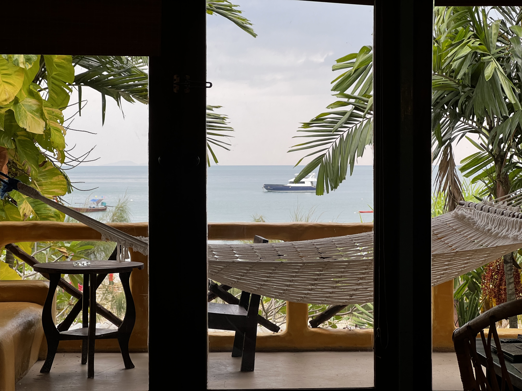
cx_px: 261
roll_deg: +0.5
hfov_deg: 25.3
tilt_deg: -0.7
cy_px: 196
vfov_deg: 19.1
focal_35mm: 77
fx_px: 1161
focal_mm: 9
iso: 100
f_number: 2.8
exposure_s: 1/100
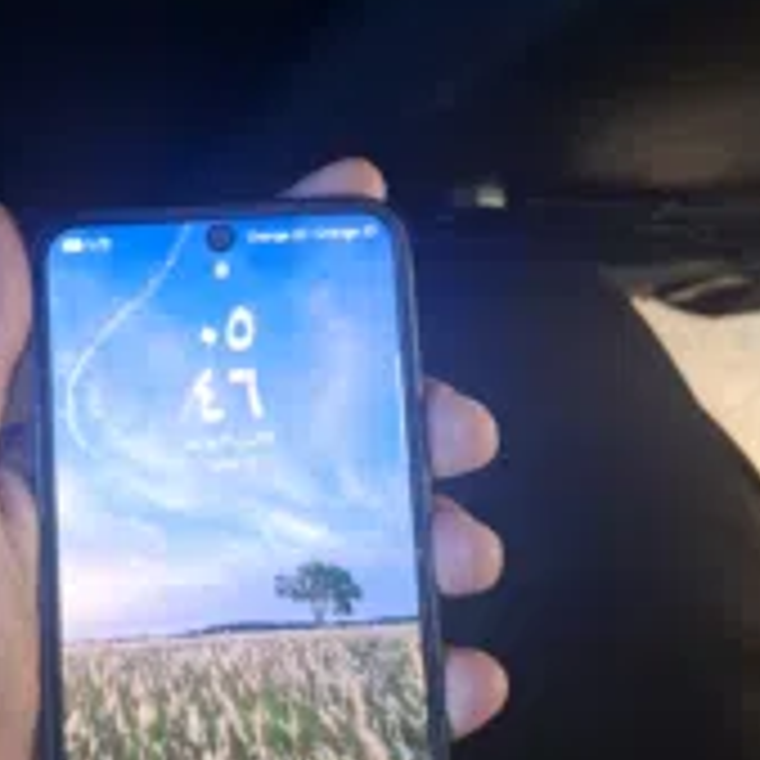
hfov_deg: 34.9
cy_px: 279
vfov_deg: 35.1
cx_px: 229
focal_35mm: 48
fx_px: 1192
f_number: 1.8
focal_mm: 5.54
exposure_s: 1/50
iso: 320
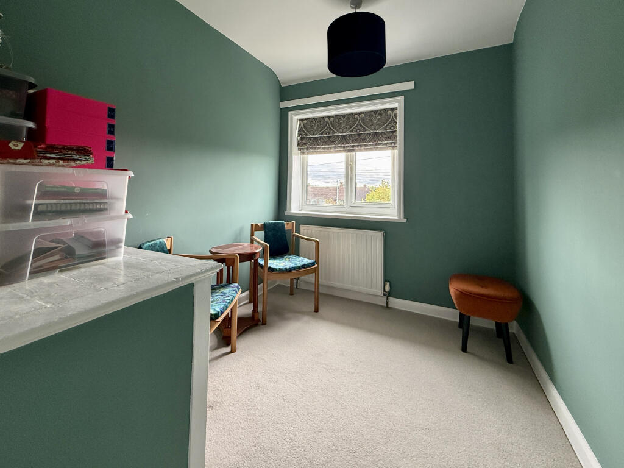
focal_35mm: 14
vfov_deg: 85.7
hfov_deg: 102.1
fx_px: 252
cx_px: 312
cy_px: 234
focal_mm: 2.22
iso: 125
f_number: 2.2
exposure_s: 1/99
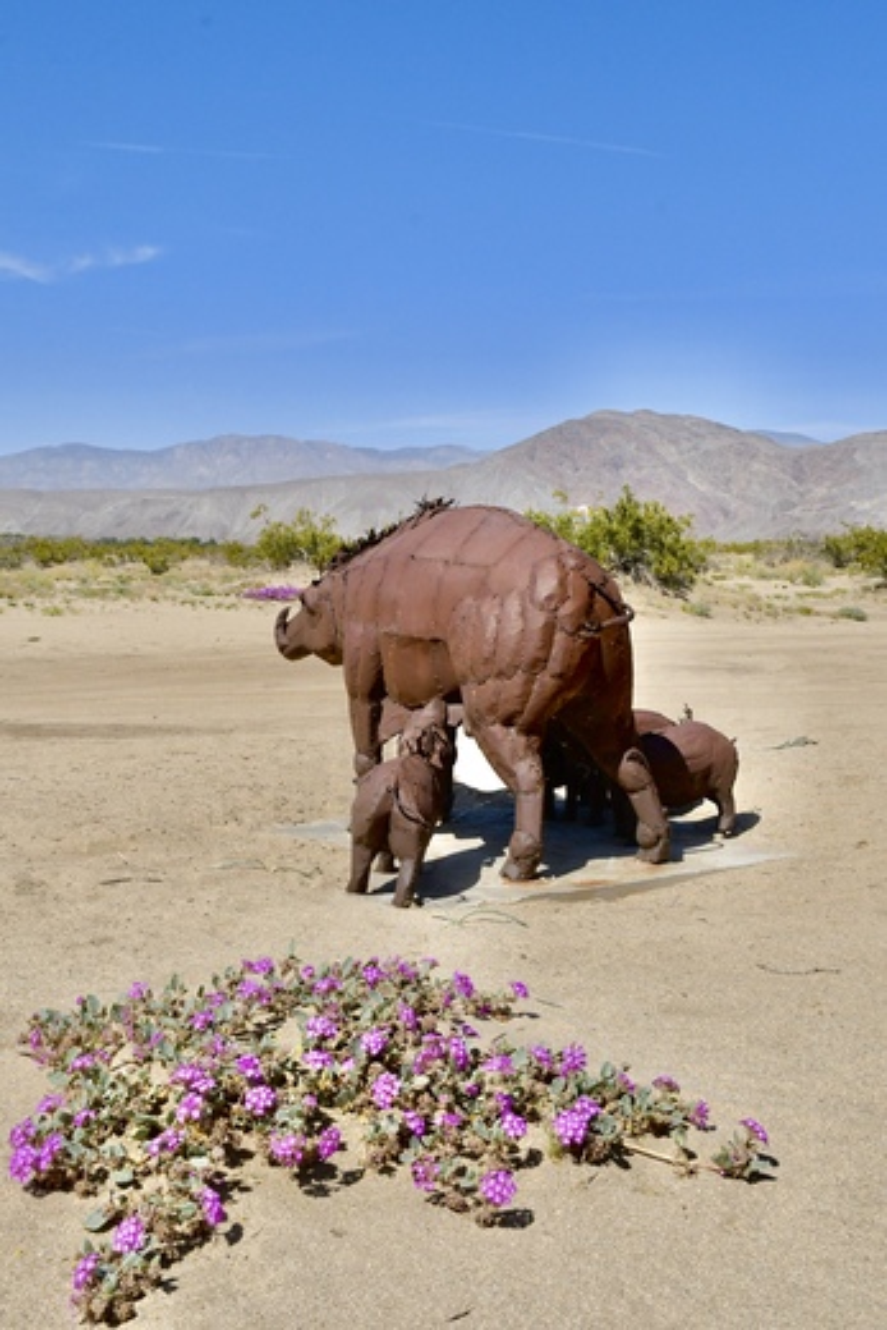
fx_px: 1219
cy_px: 665
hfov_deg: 40.0
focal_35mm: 33
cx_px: 444
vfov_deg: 57.2
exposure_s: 1/2000
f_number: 14
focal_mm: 22
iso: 1250
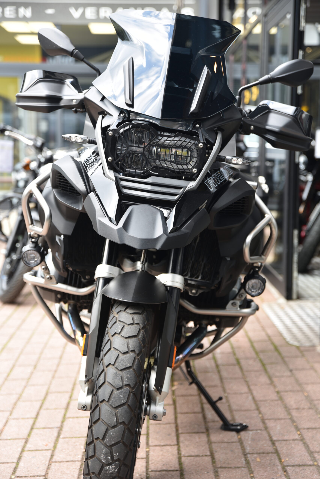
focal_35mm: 62
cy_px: 240
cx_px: 160
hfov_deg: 21.9
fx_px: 826
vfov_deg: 32.4
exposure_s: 1/60
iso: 100
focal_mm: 62
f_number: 3.2
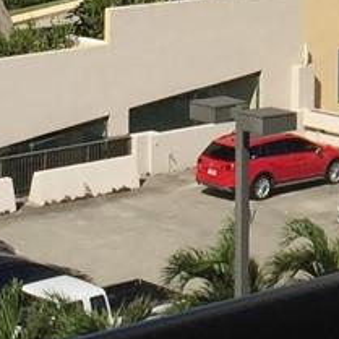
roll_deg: +0.2
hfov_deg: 8.8
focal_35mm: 196
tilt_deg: -0.4
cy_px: -282
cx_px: 415
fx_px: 2172
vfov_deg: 8.6
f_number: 2.2
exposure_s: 1/4405
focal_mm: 4.15
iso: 32
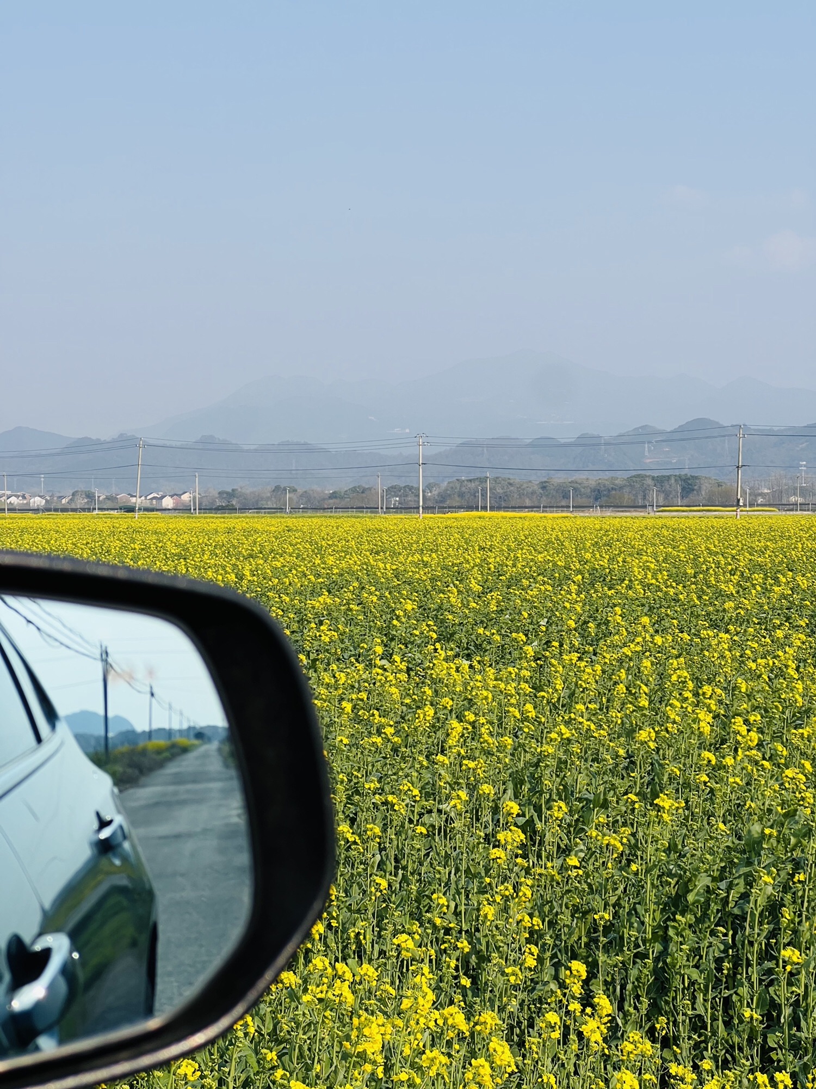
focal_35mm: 77
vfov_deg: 25.3
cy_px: 544
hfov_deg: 19.1
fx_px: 2420
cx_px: 408
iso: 32
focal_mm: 9
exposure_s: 1/699
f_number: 2.8
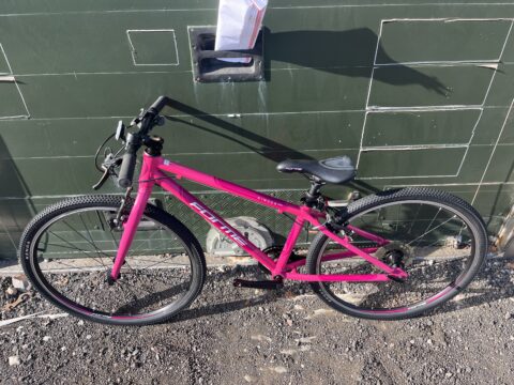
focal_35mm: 26
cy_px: 192
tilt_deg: -38.7
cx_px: 257
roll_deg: +1.7
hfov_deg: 67.3
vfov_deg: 53.1
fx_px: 386
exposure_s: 1/799
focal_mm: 5.1
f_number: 1.6
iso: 50
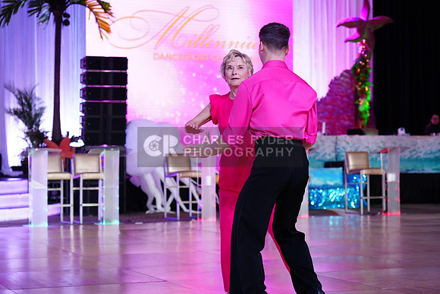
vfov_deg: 15.9
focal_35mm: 86
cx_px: 220
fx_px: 1051
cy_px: 147
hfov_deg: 23.6
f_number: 4
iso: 2500
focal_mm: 86
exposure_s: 1/400
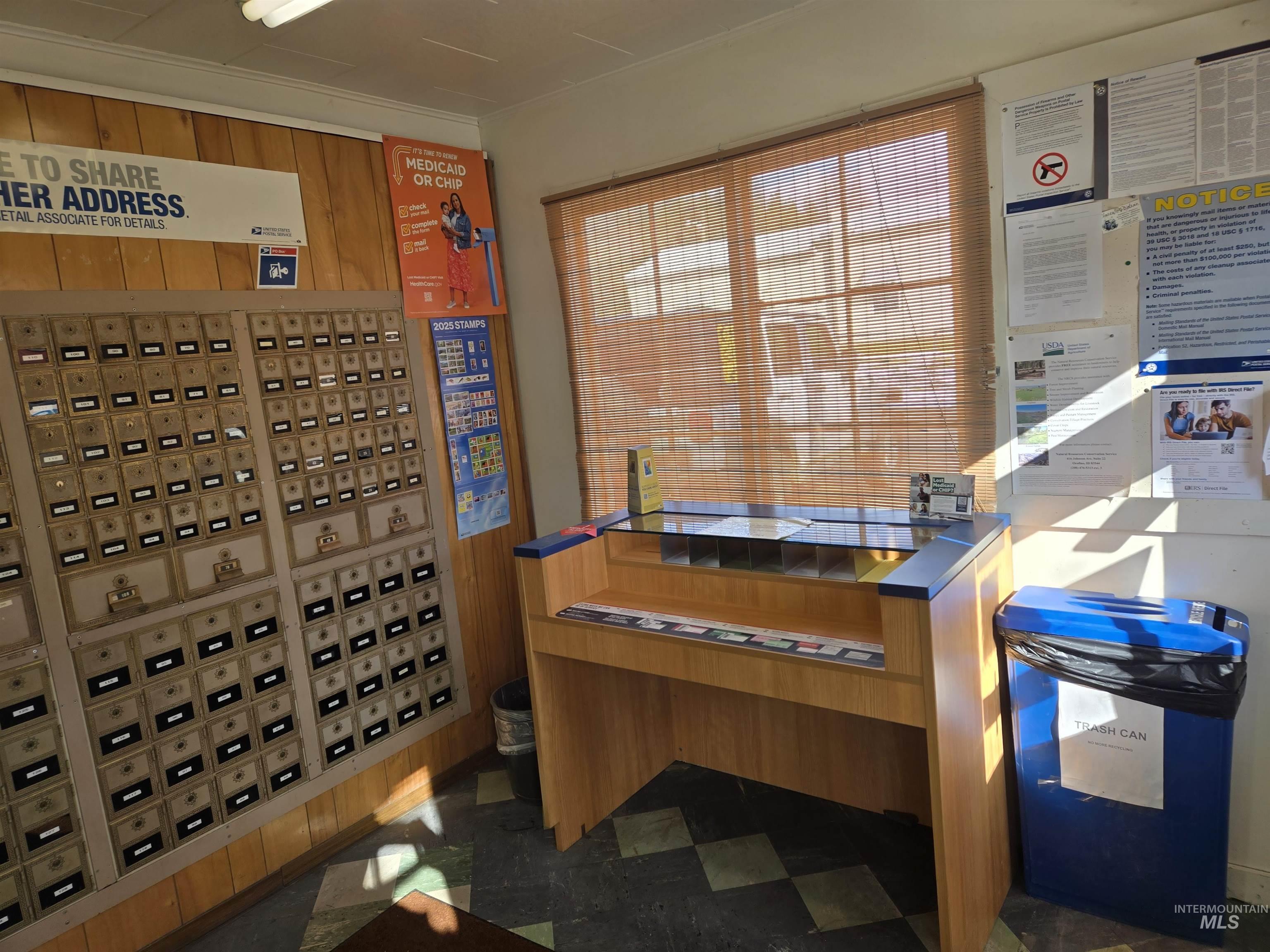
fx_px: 844
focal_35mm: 23
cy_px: 476
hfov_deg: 73.9
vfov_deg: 58.9
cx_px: 635
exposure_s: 1/120
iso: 25
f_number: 1.8
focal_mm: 5.4
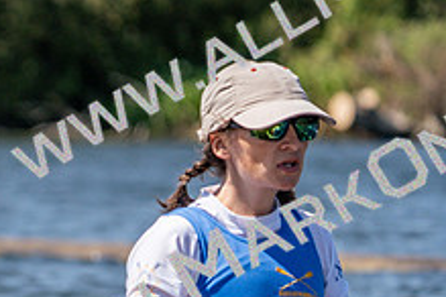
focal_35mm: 649
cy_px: 213
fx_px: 8040
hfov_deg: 3.2
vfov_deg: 2.1
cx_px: -136
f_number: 5.6
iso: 250
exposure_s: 1/2000
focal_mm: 245
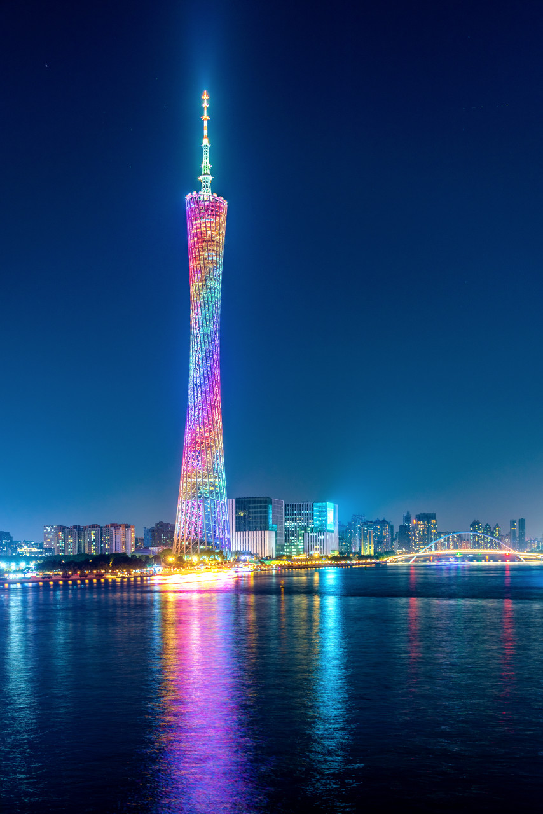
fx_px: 814
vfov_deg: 53.1
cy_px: 407
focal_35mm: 36
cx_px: 272
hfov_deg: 36.9
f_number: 6.3
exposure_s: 2
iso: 100
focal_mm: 36
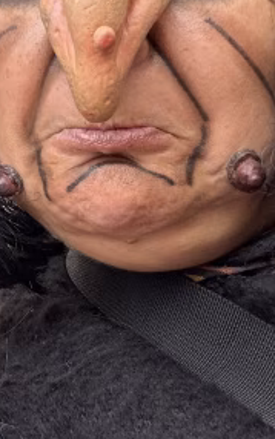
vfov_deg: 22.2
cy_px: -20
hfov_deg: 14.1
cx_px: -75
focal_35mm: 89
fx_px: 1066
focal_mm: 2.69
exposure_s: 1/121
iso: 40
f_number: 1.9
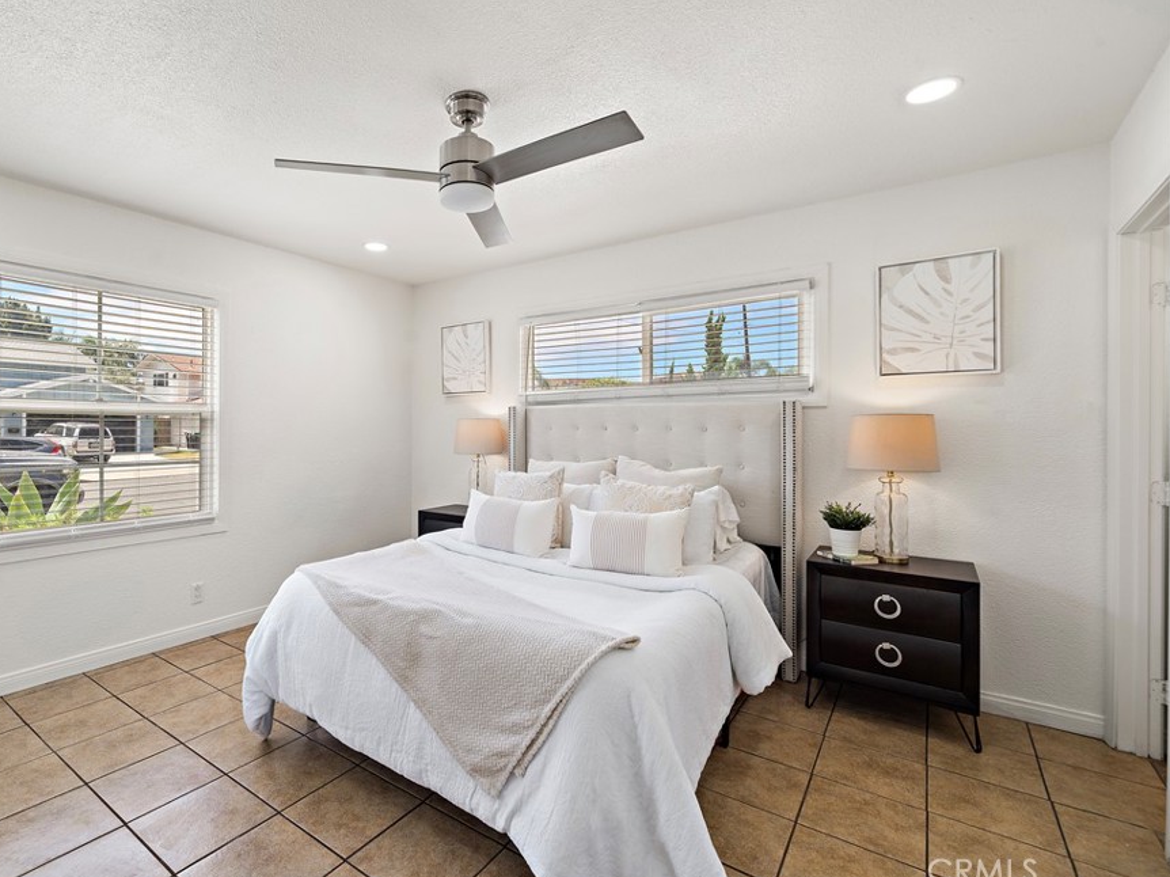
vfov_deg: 78.1
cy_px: 427
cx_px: 479
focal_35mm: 16
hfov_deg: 93.5
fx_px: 541
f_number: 8
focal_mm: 14
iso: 500
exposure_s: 1/20
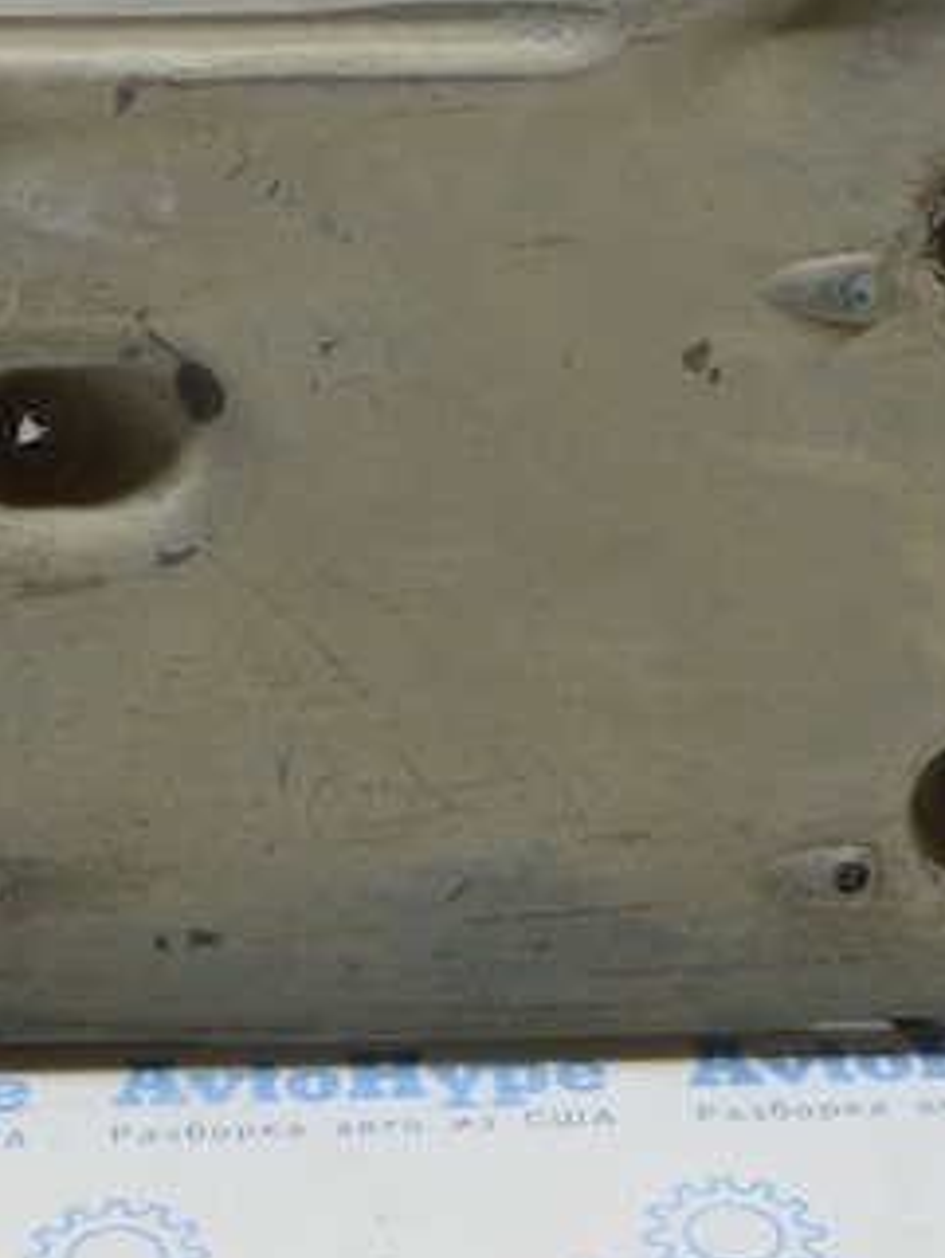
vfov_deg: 20.9
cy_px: 167
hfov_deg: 16.0
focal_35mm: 92
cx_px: 306
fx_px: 3347
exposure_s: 1/60
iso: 400
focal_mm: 20
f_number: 3.5
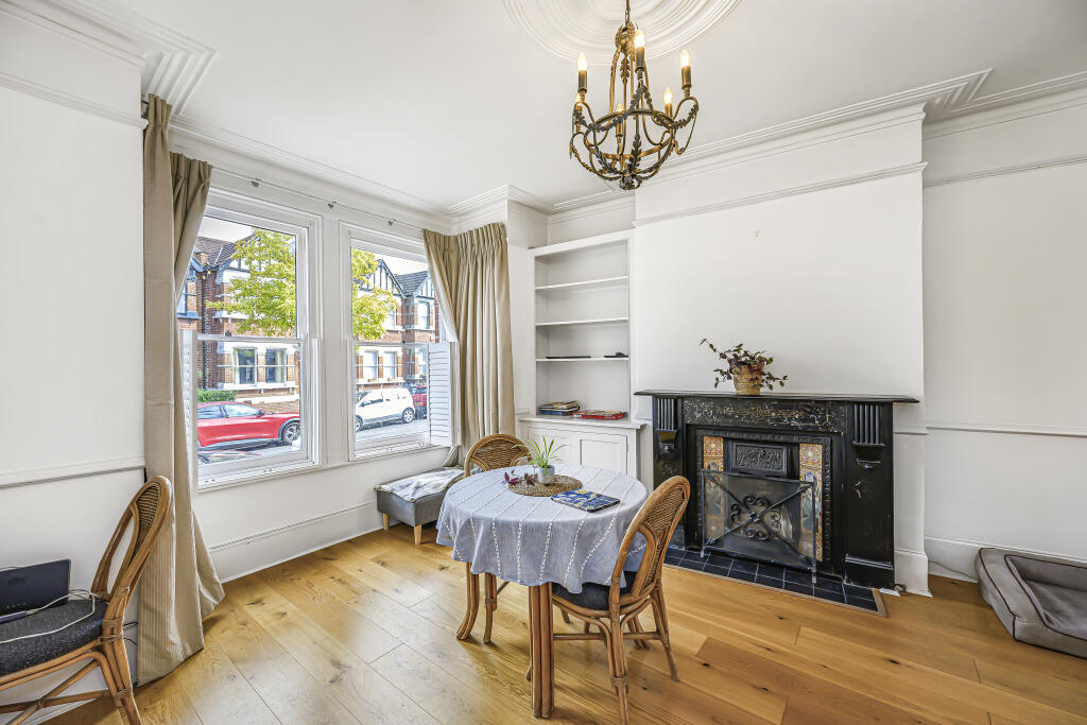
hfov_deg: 104.2
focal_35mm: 14
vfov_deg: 81.2
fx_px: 423
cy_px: 362
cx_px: 544
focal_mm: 14
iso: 125
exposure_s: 1/30
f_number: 7.1
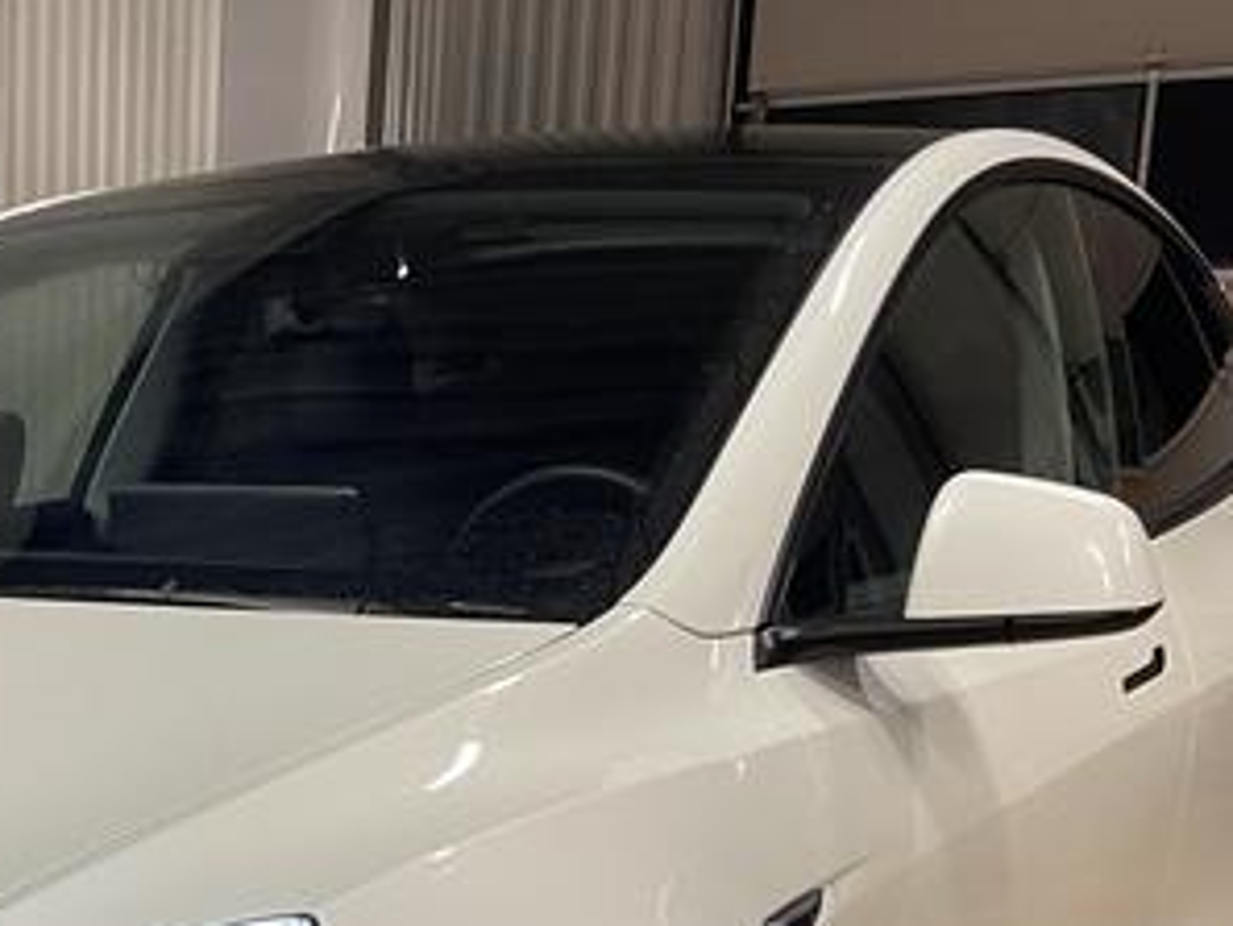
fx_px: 2494
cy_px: 1100
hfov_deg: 26.3
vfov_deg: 19.8
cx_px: 4
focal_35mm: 70
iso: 64
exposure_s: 1/50
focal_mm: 4.2
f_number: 1.6
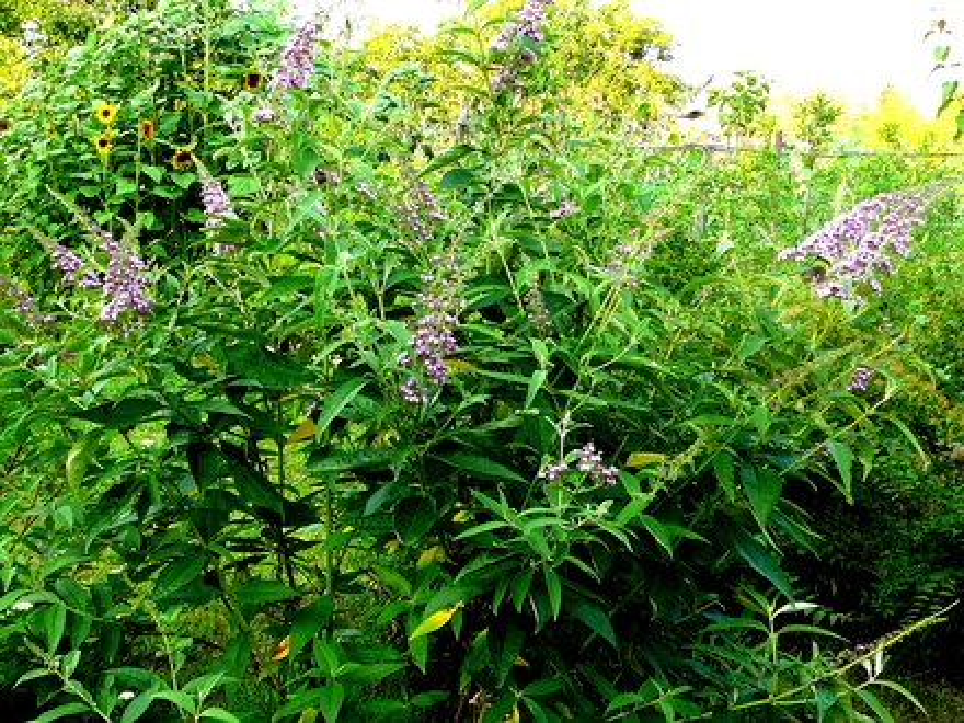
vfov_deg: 40.7
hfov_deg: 52.6
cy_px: 362
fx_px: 975
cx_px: 482
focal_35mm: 35
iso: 80
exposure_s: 1/125
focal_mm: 5.2
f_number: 2.8
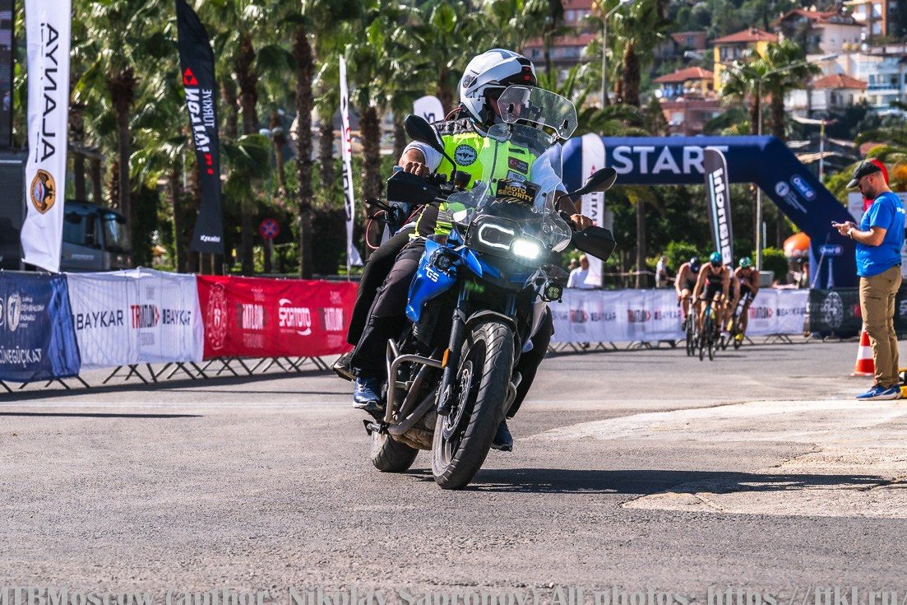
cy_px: 270
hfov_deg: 14.2
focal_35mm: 145
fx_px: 3652
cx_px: 472
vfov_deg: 9.5
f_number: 9
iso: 320
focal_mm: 125
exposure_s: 1/1250
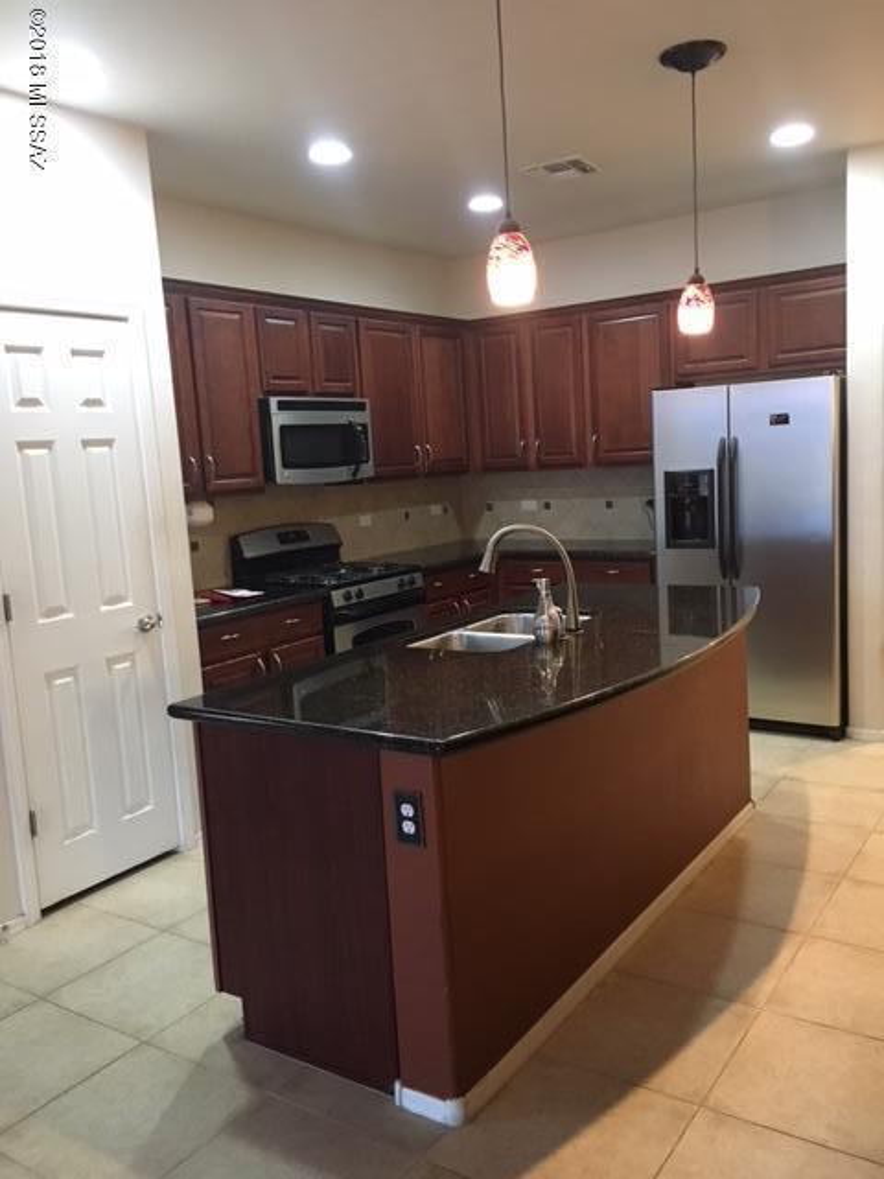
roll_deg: +3.3
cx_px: 442
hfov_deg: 48.2
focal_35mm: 29
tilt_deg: -7.9
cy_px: 590
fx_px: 987
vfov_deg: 61.7
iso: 250
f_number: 2.2
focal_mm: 4.15
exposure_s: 1/15
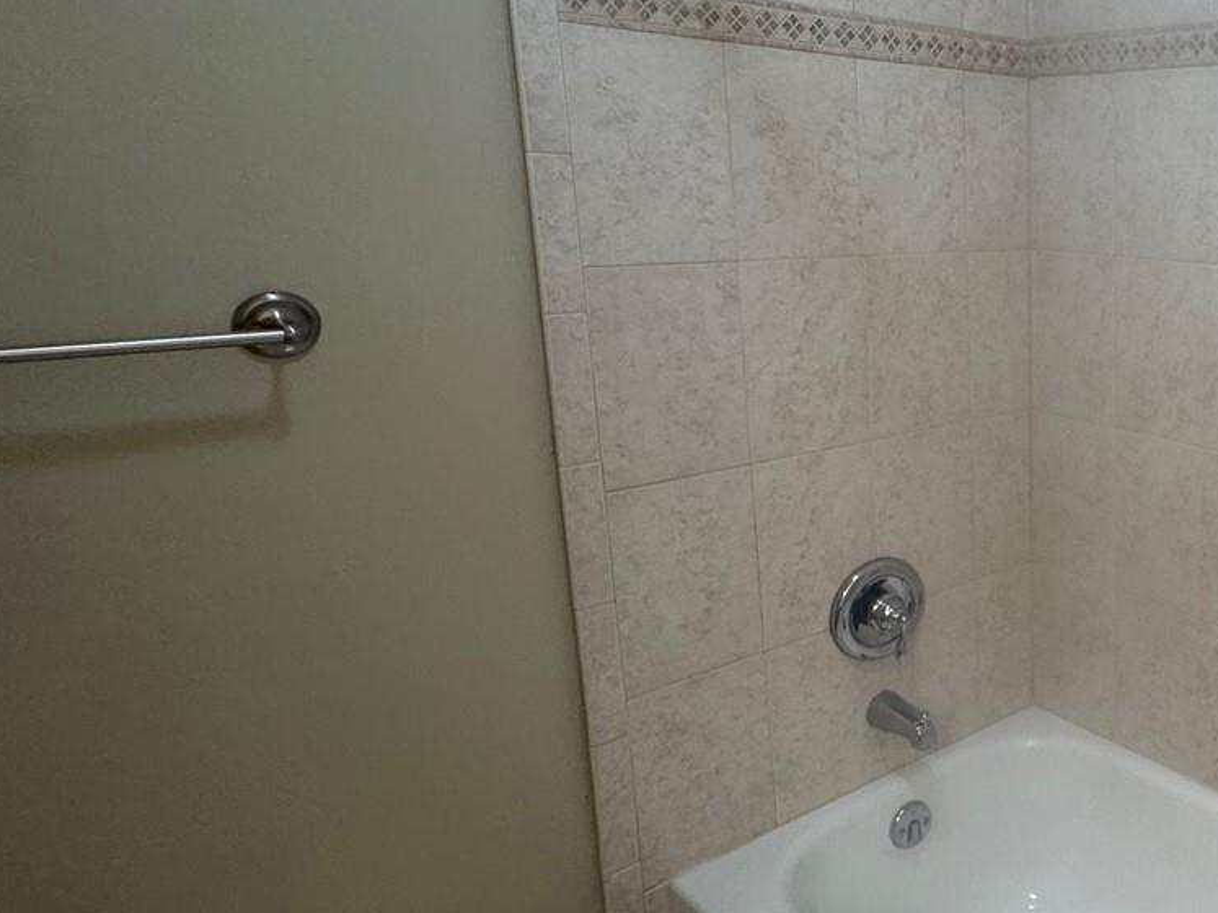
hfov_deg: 48.3
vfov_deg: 46.7
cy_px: 391
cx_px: 1242
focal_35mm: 30
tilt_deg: -12.1
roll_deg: -2.5
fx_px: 1055
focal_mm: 2.22
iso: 200
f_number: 2.2
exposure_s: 1/60
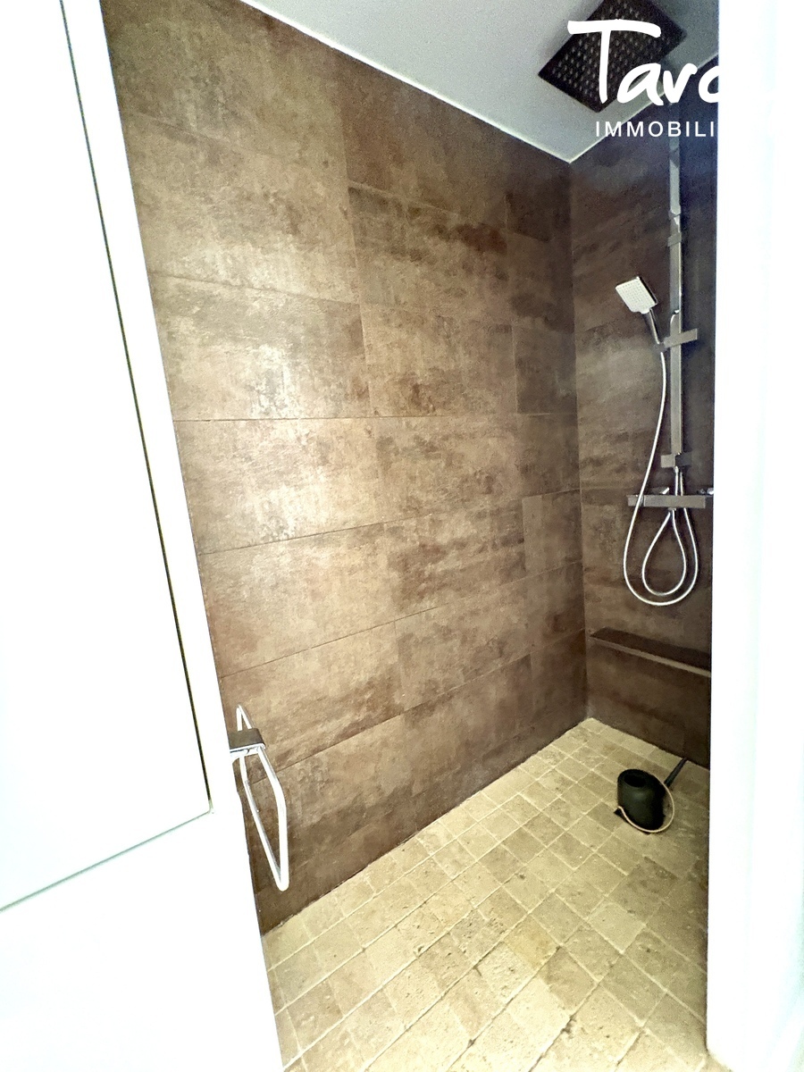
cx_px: 402
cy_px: 536
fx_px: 434
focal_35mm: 14
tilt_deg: -8.2
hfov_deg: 85.7
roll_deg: +4.0
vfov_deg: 102.1
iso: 1000
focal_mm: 2.22
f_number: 2.2
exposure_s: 1/25
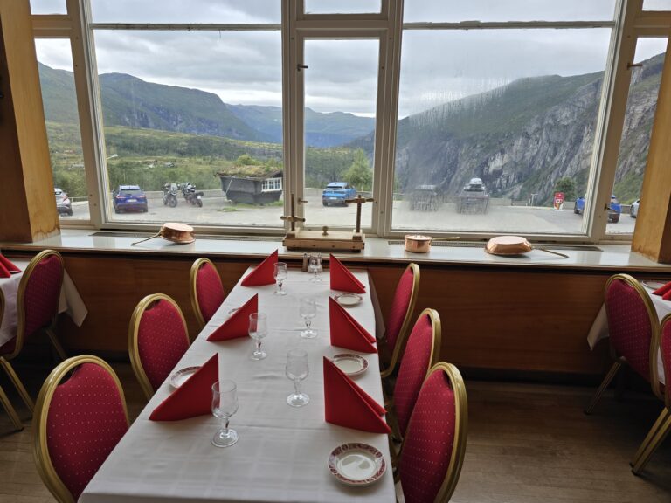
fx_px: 446
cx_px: 336
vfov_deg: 58.9
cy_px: 252
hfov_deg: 73.9
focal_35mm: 23
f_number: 1.7
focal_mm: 6.3
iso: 32
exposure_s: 1/180
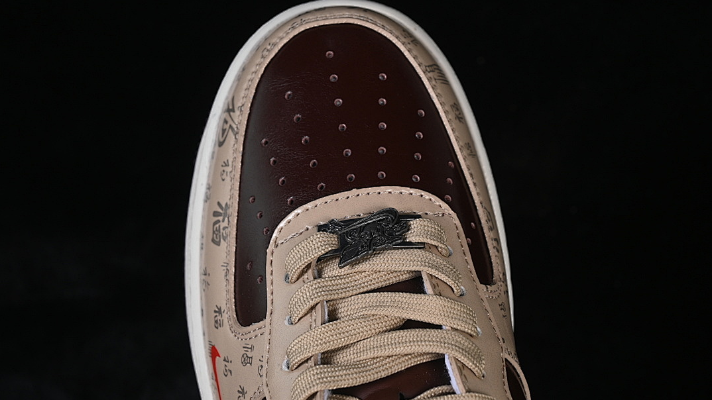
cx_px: 357
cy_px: 215
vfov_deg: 15.3
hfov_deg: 26.9
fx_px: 1491
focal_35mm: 79
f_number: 7.1
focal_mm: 50
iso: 160
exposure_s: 1/60
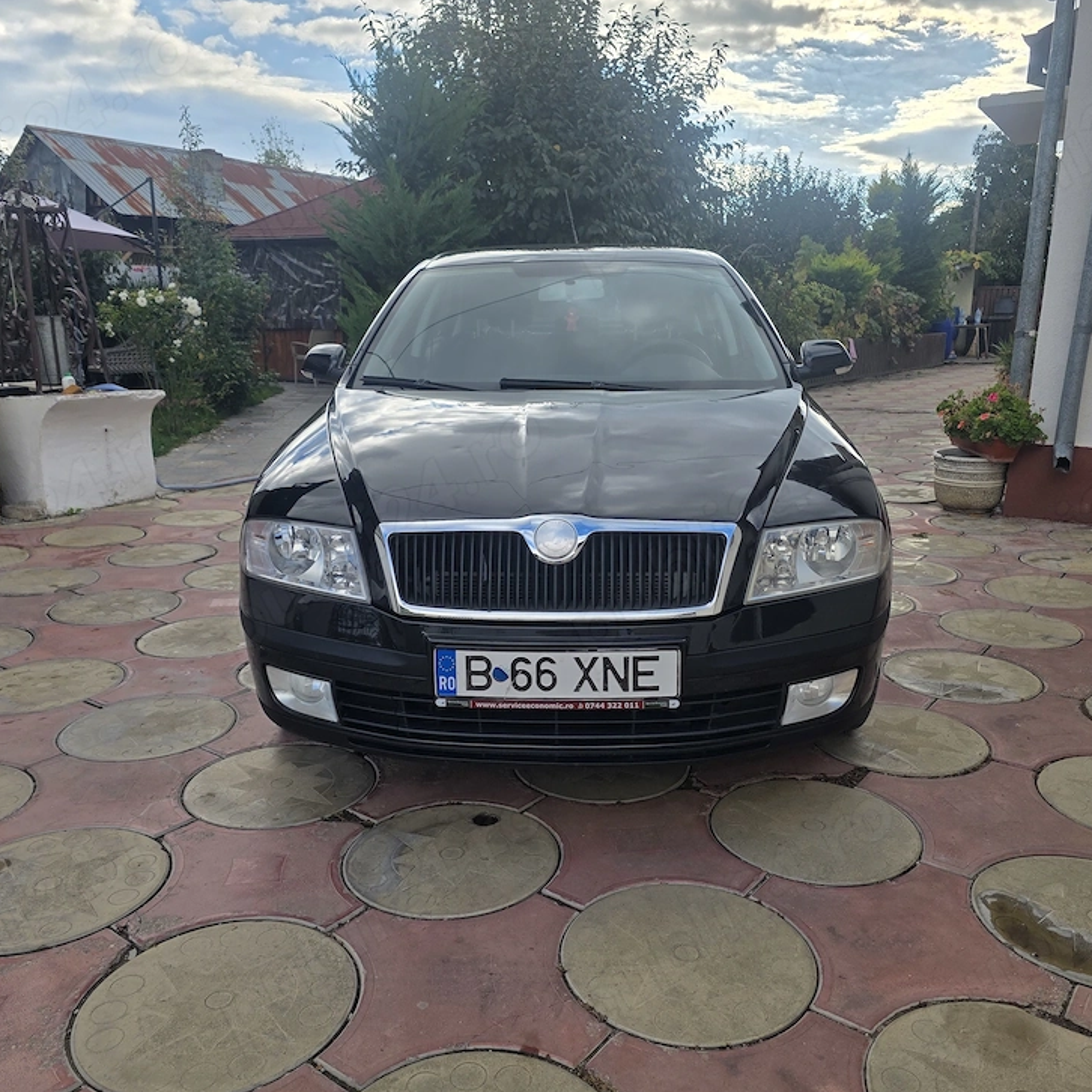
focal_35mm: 28
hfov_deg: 57.3
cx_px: 555
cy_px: 560
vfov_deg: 57.3
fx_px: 999
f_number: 1.7
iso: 80
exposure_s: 1/3737
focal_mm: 6.3
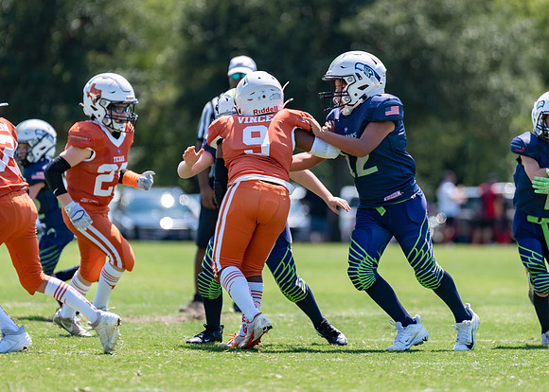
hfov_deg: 6.1
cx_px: 297
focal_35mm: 331
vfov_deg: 4.4
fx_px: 5154
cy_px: 173
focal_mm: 200
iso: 100
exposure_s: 1/1250
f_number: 3.2
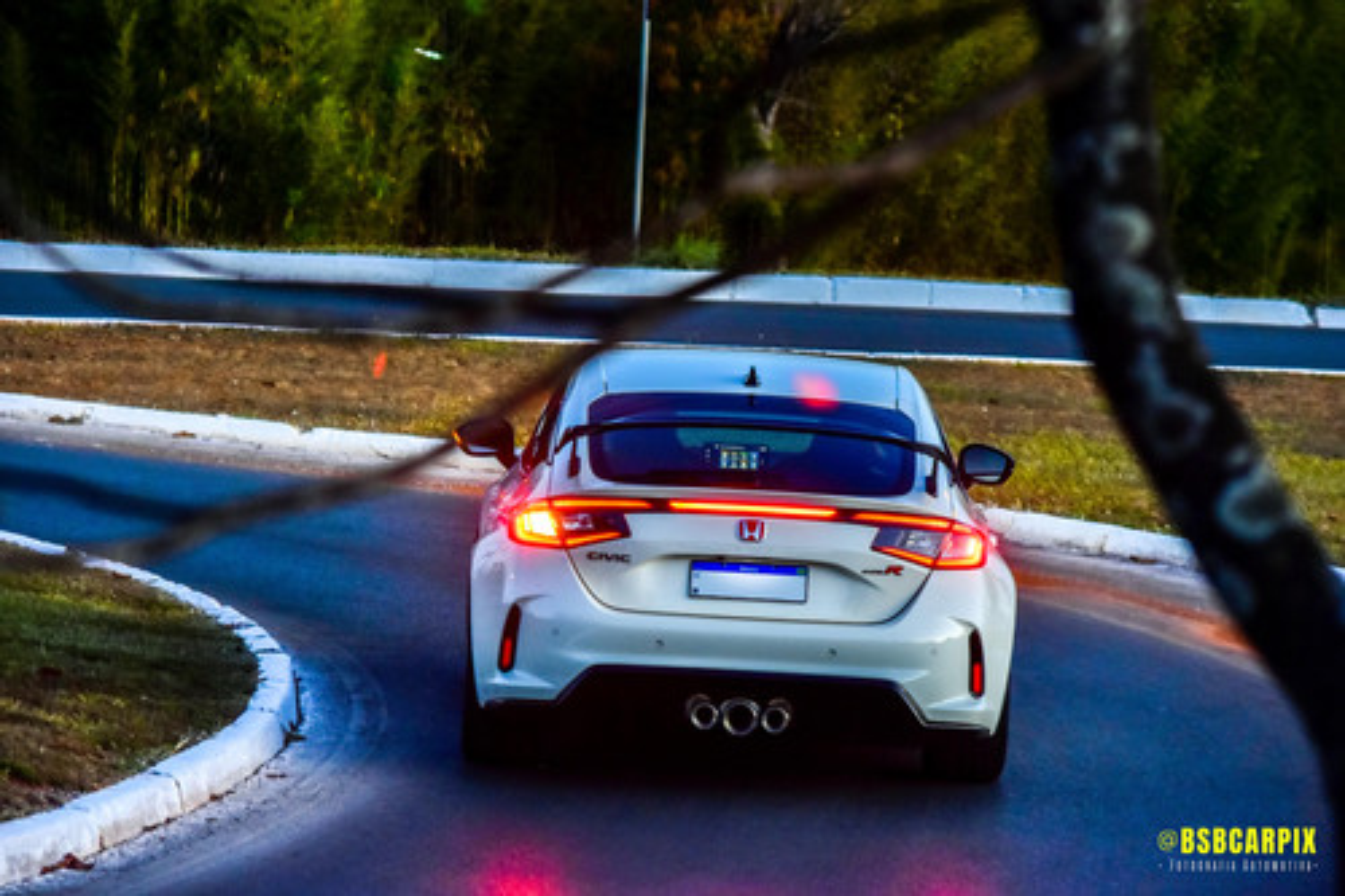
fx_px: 6722
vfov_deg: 7.6
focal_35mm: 180
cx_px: 672
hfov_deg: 11.4
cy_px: 448
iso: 800
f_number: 5.6
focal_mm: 120
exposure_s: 1/200
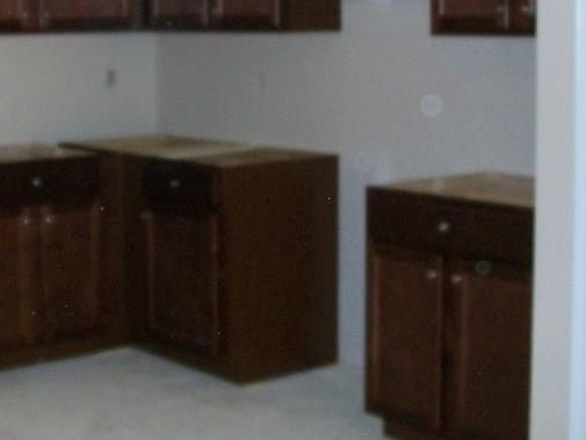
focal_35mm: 73
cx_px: 147
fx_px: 1236
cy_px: 94
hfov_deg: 26.3
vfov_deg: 20.0
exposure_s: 1/60
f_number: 2.7
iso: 160
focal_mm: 6
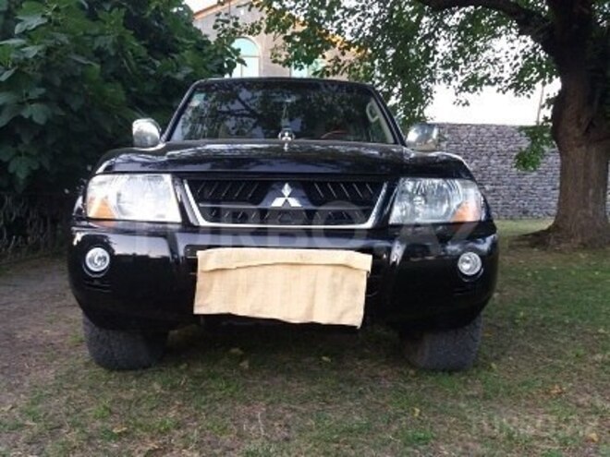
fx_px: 493
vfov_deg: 49.7
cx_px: 305
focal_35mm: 28
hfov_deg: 63.4
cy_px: 228
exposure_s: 1/33
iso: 80
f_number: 1.9
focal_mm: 3.7
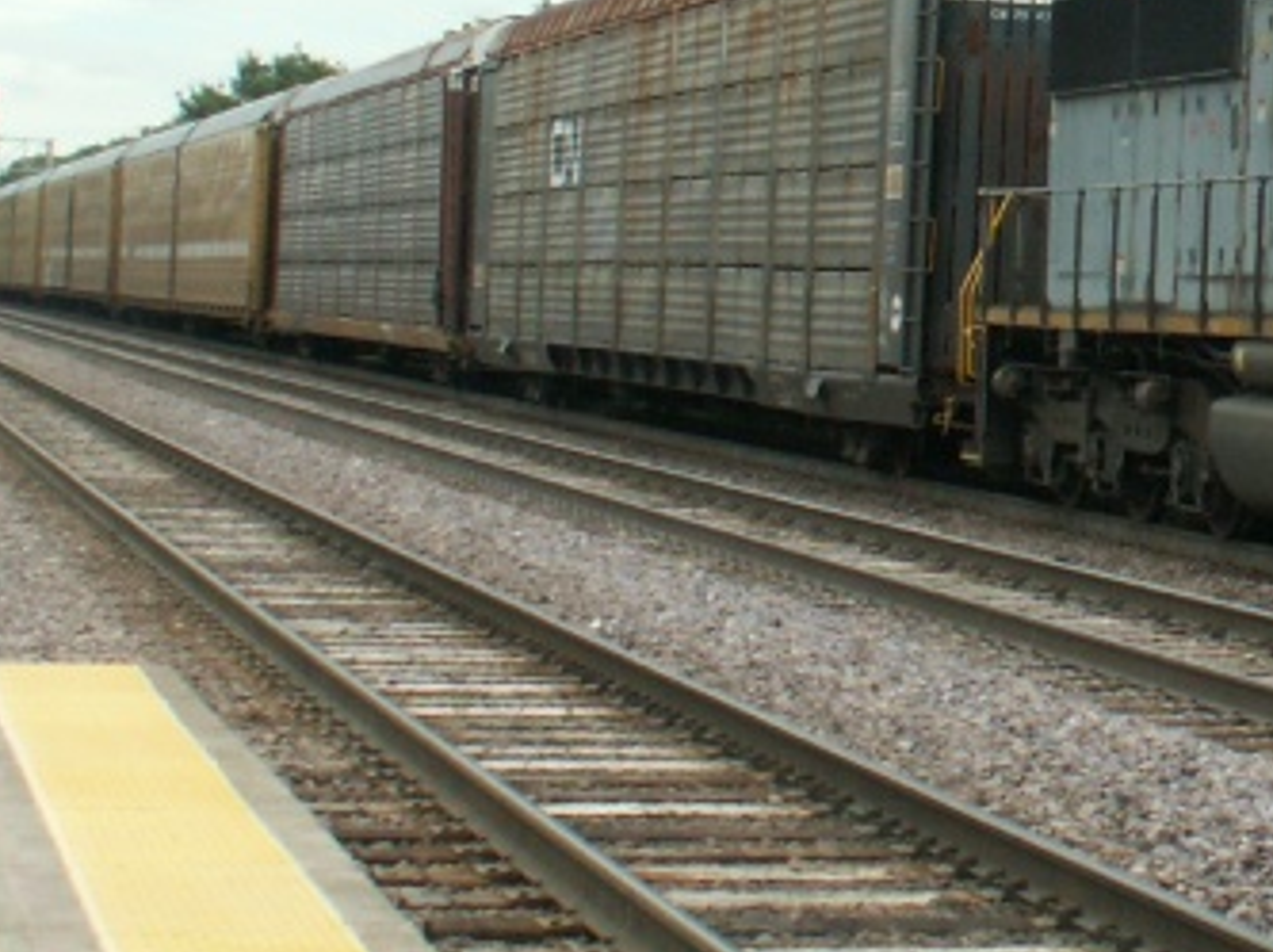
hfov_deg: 16.3
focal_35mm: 117
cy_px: 191
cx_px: 1456
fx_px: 4298
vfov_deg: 12.6
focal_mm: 6.29
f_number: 5
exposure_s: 1/250
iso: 50
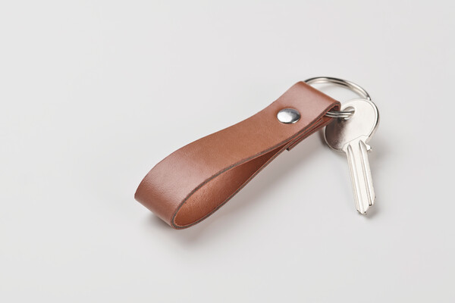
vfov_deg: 13.0
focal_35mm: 105
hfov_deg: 19.5
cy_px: 152
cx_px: 228
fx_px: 1327
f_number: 18
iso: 100
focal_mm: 105
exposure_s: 1/125
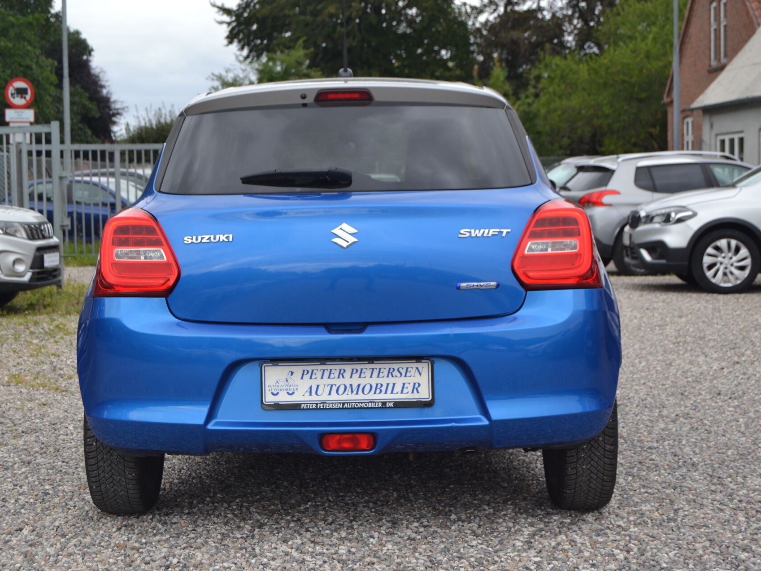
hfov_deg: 31.2
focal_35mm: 62
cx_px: 335
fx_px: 1363
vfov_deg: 23.7
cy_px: 285
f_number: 6.3
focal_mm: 38
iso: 100
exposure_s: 1/160
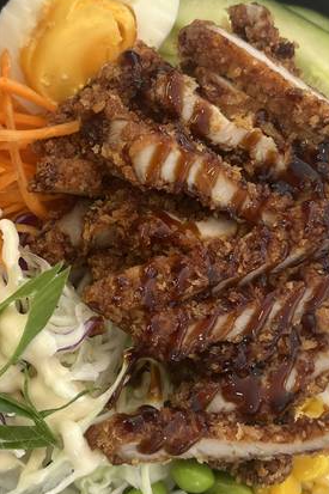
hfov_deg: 28.0
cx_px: 154
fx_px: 659
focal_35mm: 48
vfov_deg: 41.1
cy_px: 218
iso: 125
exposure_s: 1/100
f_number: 1.6
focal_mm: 5.1
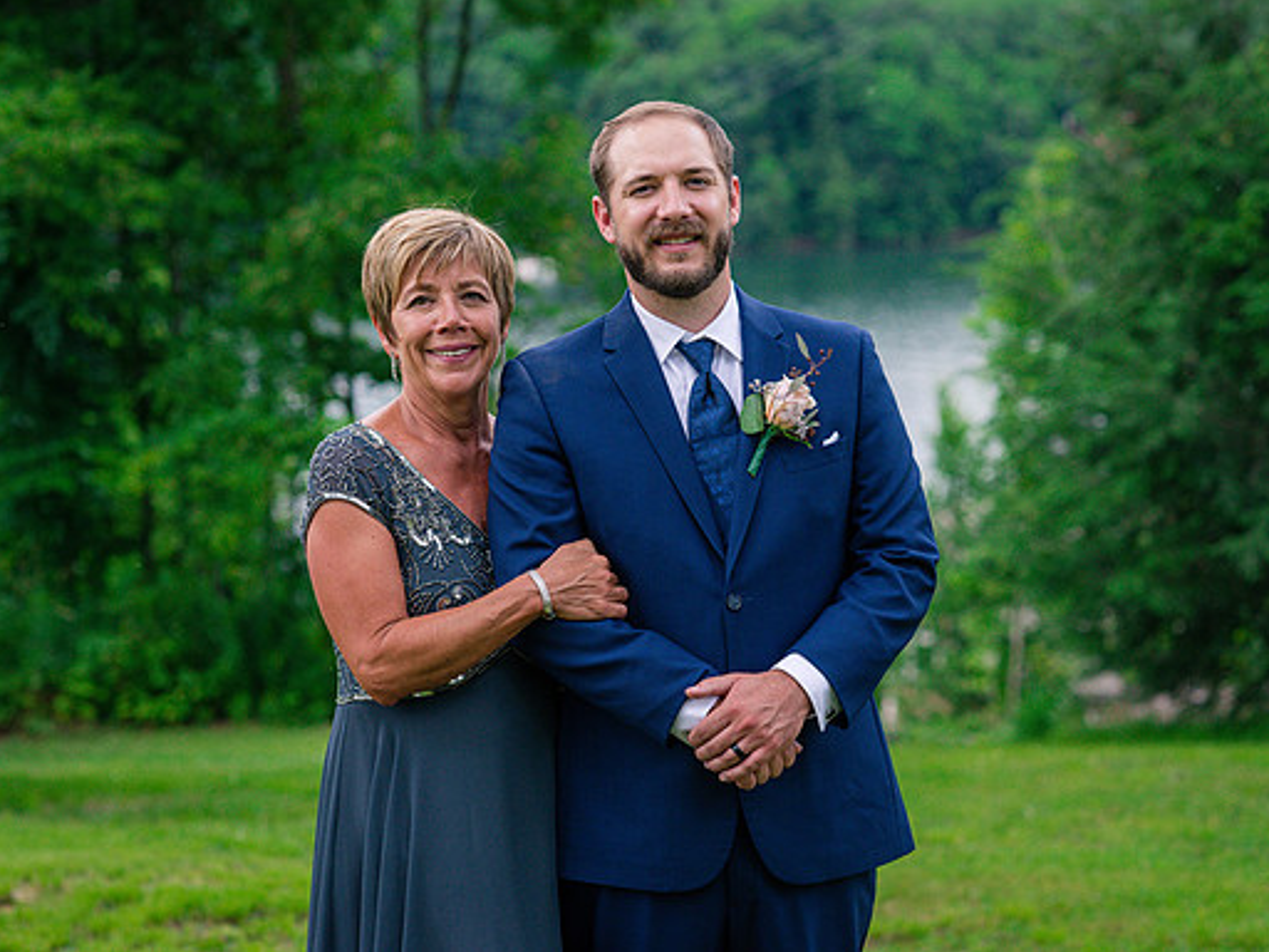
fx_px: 3629
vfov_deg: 14.9
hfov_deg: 19.8
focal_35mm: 99
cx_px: 719
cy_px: 442
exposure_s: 1/3200
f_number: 3.5
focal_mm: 85
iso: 500
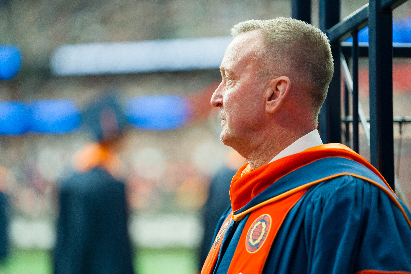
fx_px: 1644
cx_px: 206
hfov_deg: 14.3
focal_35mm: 144
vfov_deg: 9.5
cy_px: 137
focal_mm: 144
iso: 400
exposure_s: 1/500
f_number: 2.2
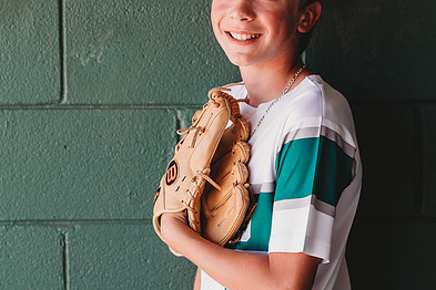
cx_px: 244
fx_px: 1562
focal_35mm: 129
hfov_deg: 15.9
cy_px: 95
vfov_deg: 10.6
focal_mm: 85
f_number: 2.8
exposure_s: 1/160
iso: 100
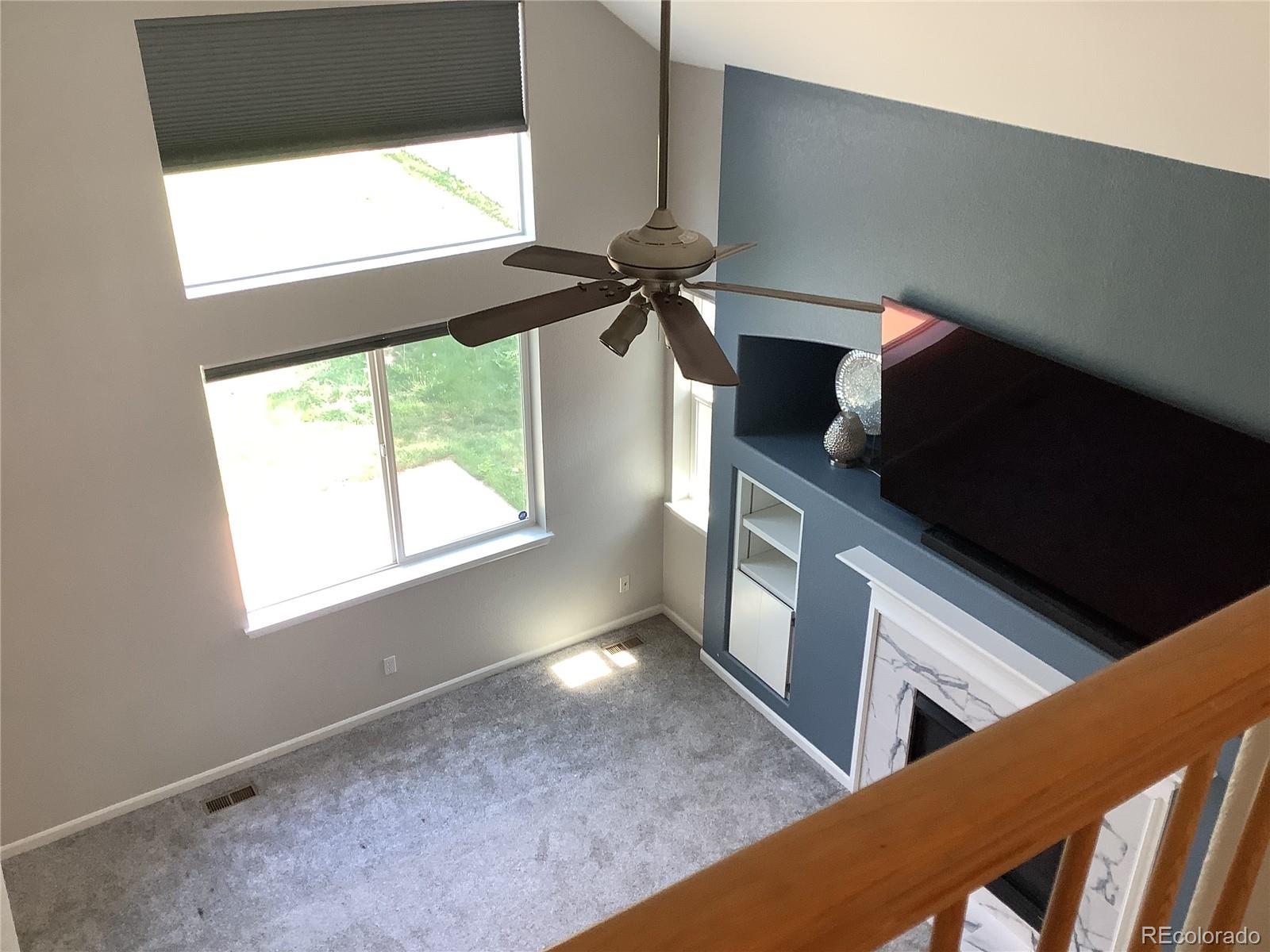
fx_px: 1137
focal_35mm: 31
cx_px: 635
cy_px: 476
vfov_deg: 45.4
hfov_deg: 58.4
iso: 64
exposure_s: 1/60
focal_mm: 3.3
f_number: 2.4
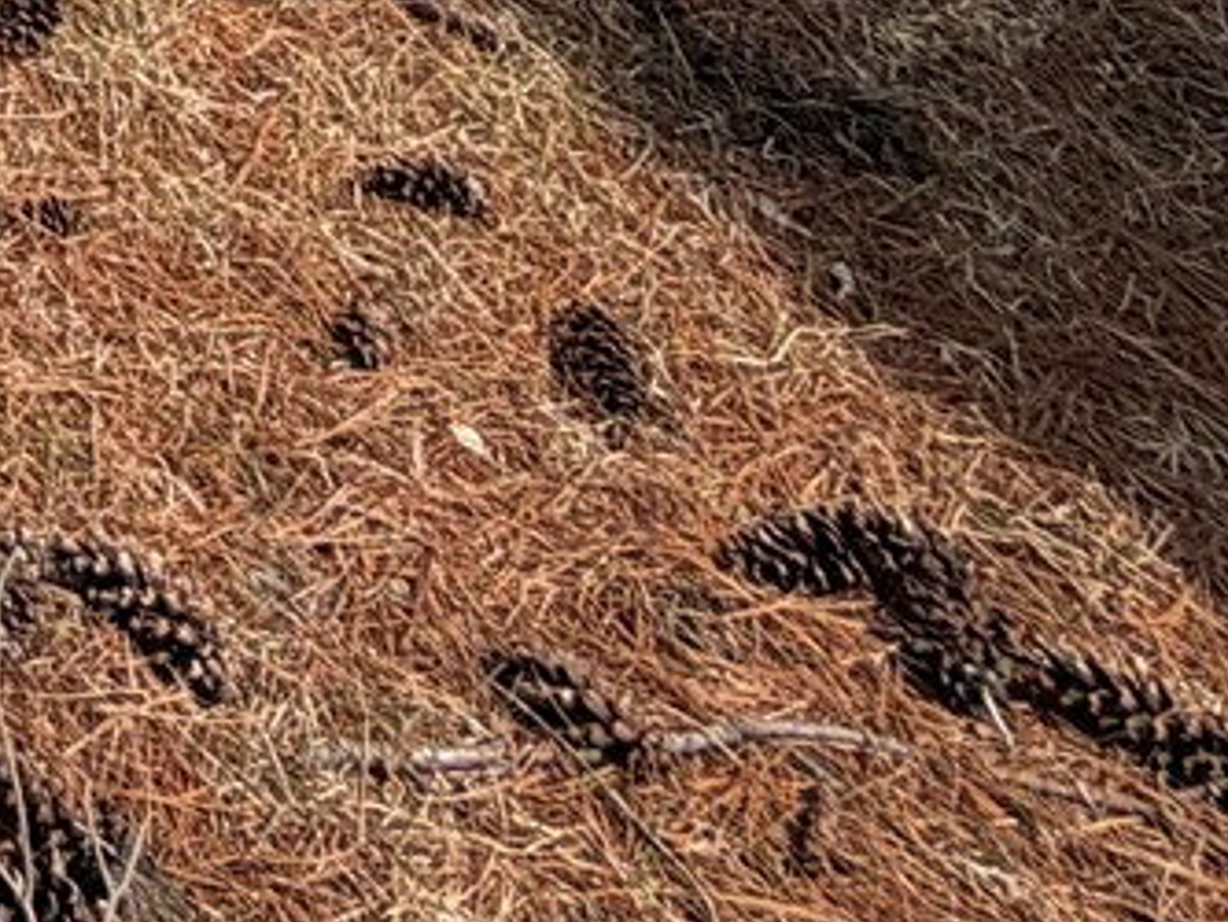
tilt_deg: -1.6
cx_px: -1379
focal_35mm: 86
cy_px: -1512
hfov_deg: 16.2
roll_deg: +0.0
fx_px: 3052
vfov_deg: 12.2
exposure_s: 1/770
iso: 25
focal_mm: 2.22
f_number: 2.2
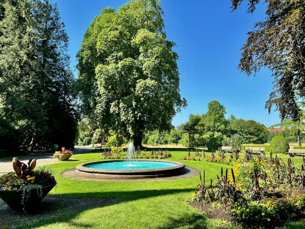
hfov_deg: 67.3
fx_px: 229
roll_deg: +1.2
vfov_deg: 53.1
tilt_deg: +7.5
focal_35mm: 26
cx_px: 152
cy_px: 114
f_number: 1.5
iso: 50
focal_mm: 5.7
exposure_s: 1/1751
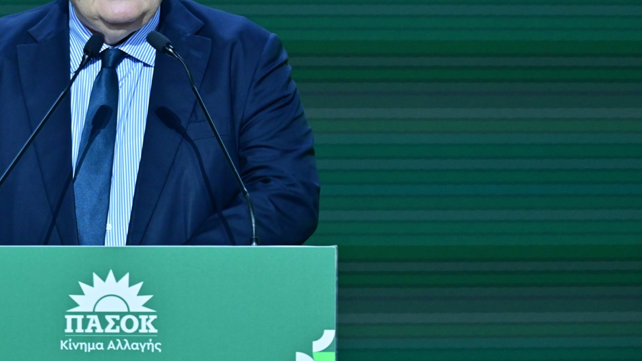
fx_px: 10027
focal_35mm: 589
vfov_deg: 2.1
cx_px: 196
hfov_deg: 3.7
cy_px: 86
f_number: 6
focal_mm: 390
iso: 4500
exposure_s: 1/200
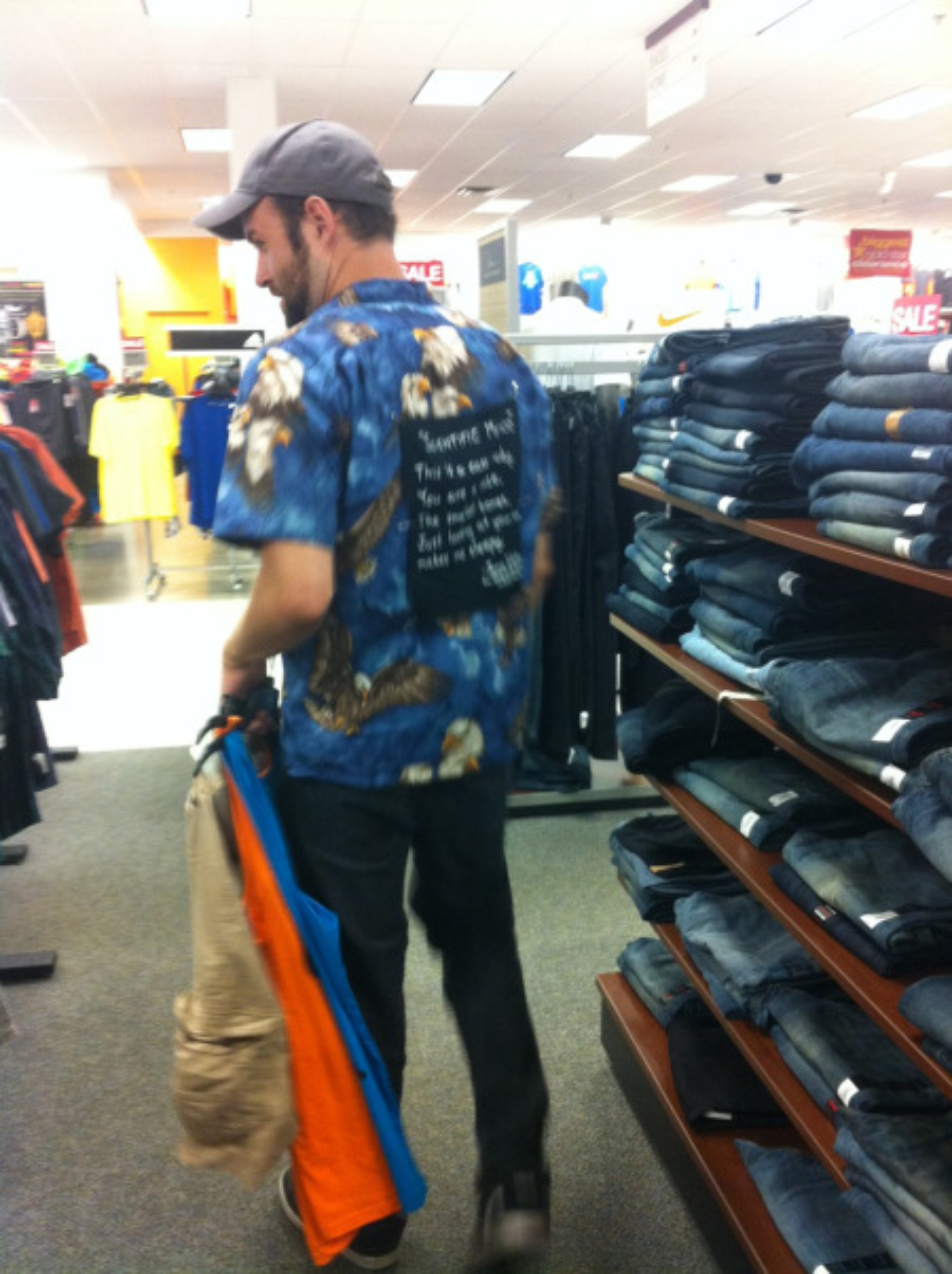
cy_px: 637
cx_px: 476
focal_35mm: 35
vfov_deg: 52.7
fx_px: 1286
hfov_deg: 40.6
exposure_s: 1/15
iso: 200
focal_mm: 3.85
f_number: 2.8
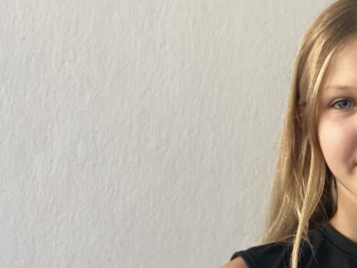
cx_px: 384
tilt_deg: -2.1
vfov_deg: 12.4
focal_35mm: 120
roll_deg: -1.2
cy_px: 167
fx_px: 1239
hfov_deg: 16.0
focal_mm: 6
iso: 200
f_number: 2
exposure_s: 1/122
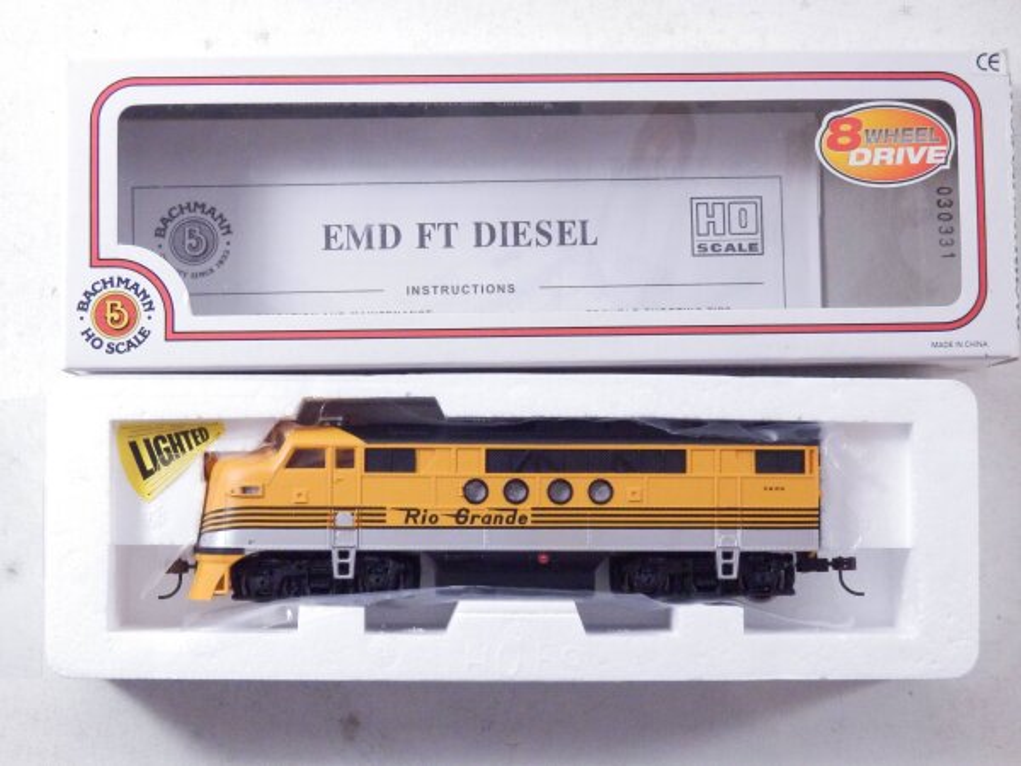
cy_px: 383
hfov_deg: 29.4
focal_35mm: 66
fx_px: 1947
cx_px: 510
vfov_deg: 22.3
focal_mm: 11.9
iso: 1000
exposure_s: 1/160
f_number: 4.4
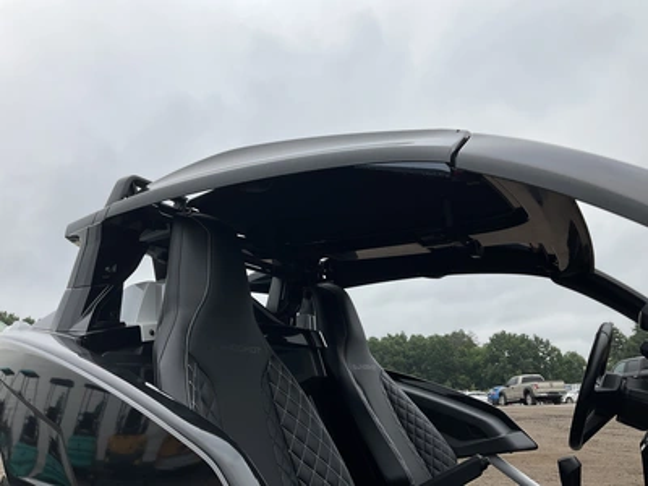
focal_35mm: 29
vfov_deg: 48.2
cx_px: 324
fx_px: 543
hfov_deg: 61.7
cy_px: 243
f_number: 1.8
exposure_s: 1/962
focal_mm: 3
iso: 25
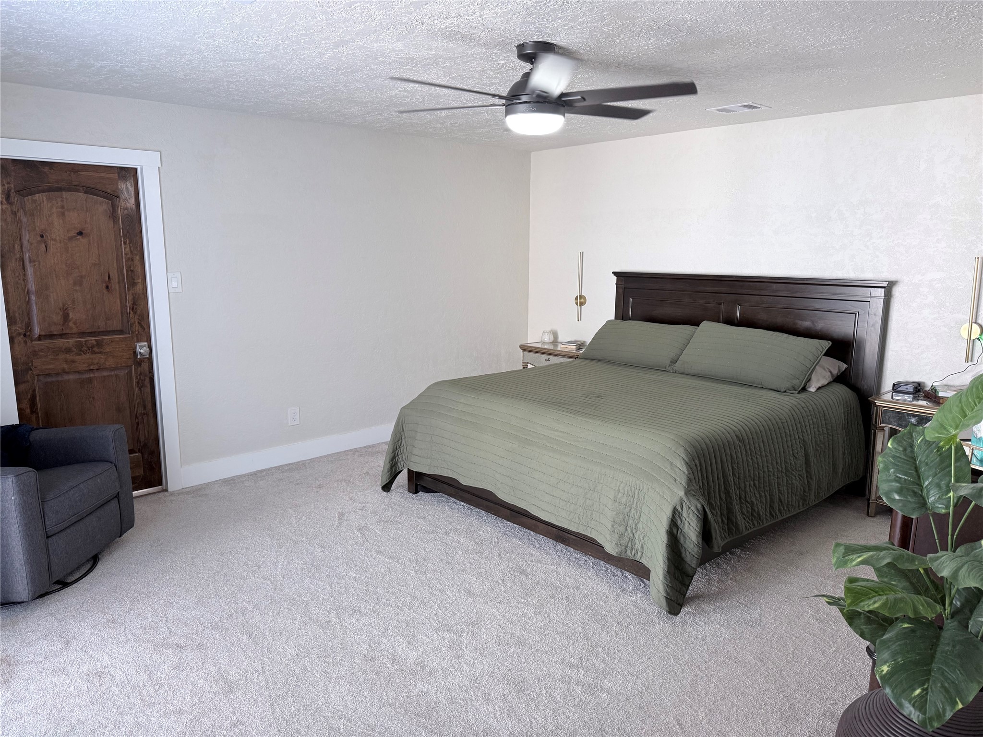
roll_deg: -0.2
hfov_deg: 71.6
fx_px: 682
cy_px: 368
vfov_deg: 56.8
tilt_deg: -10.5
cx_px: 492
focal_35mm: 24
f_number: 1.78
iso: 160
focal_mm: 6.76
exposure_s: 1/60
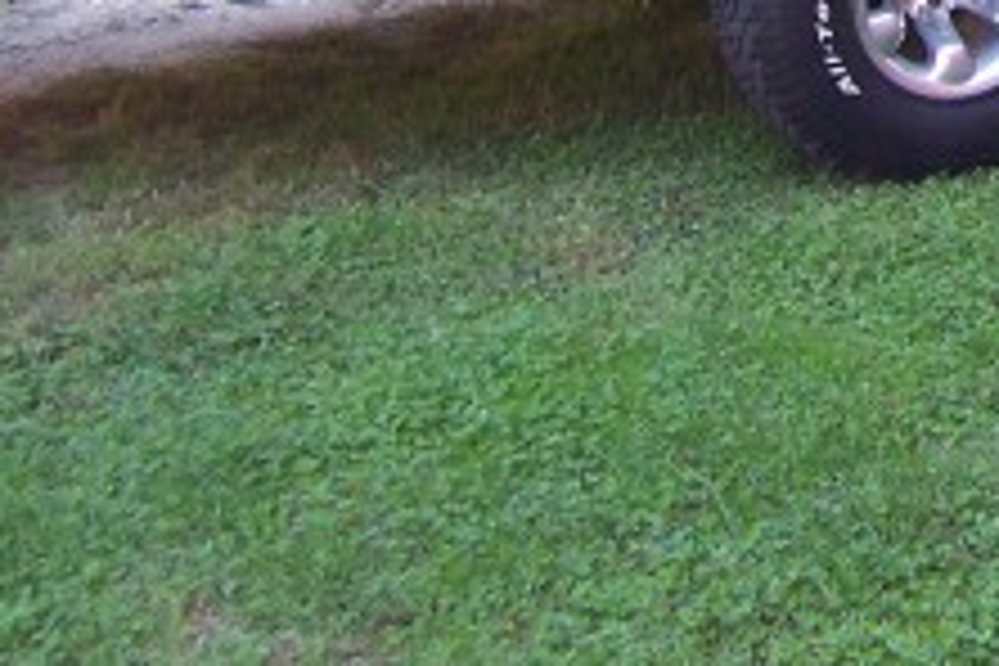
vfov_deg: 12.6
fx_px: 2830
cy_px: -396
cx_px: 1238
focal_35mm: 102
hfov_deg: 18.8
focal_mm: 5.6
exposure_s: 1/90
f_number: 2.7
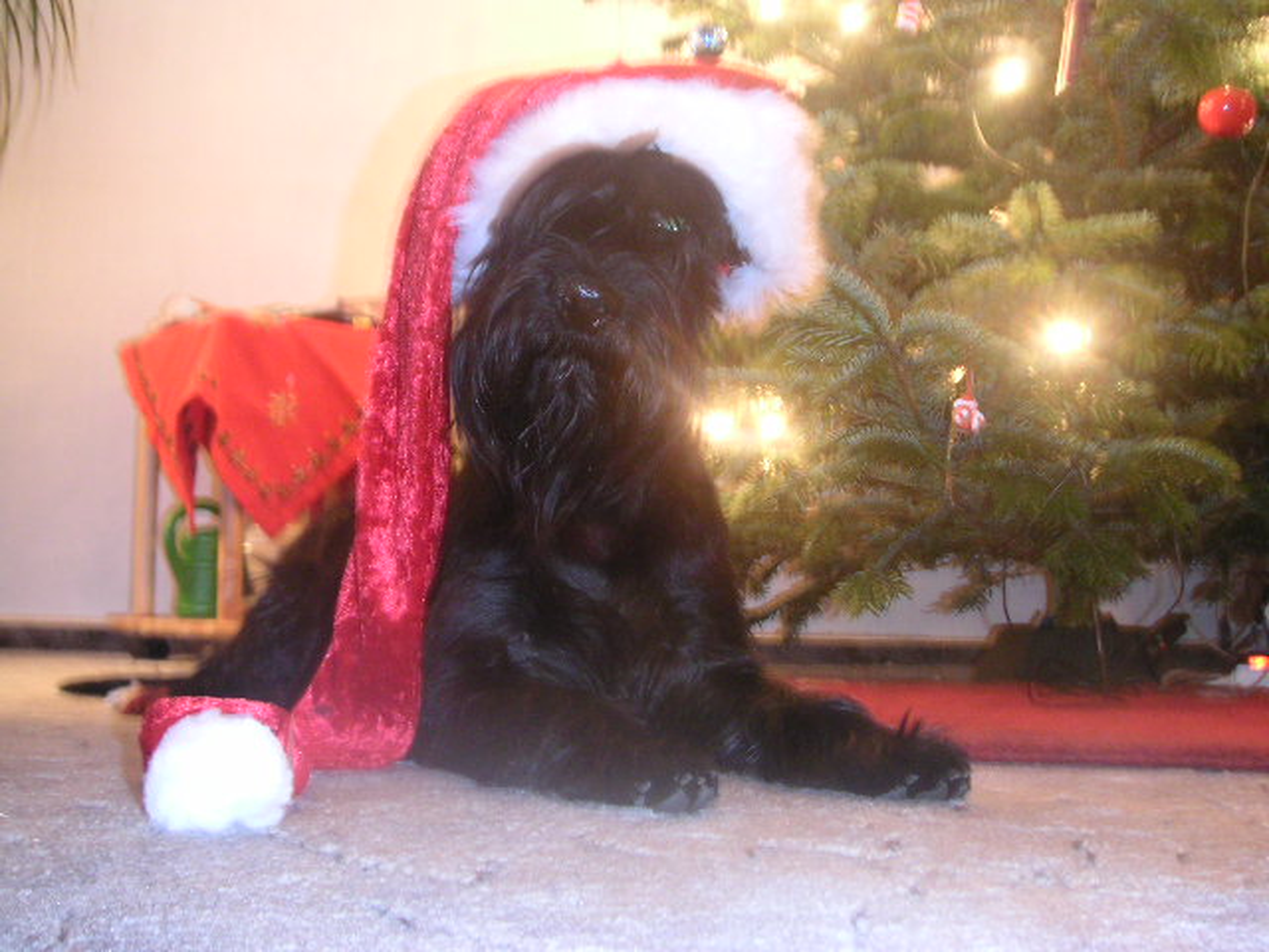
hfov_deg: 49.0
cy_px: 476
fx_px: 1393
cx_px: 634
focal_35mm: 38
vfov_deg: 37.7
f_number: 2.8
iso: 160
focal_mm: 6
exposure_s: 2
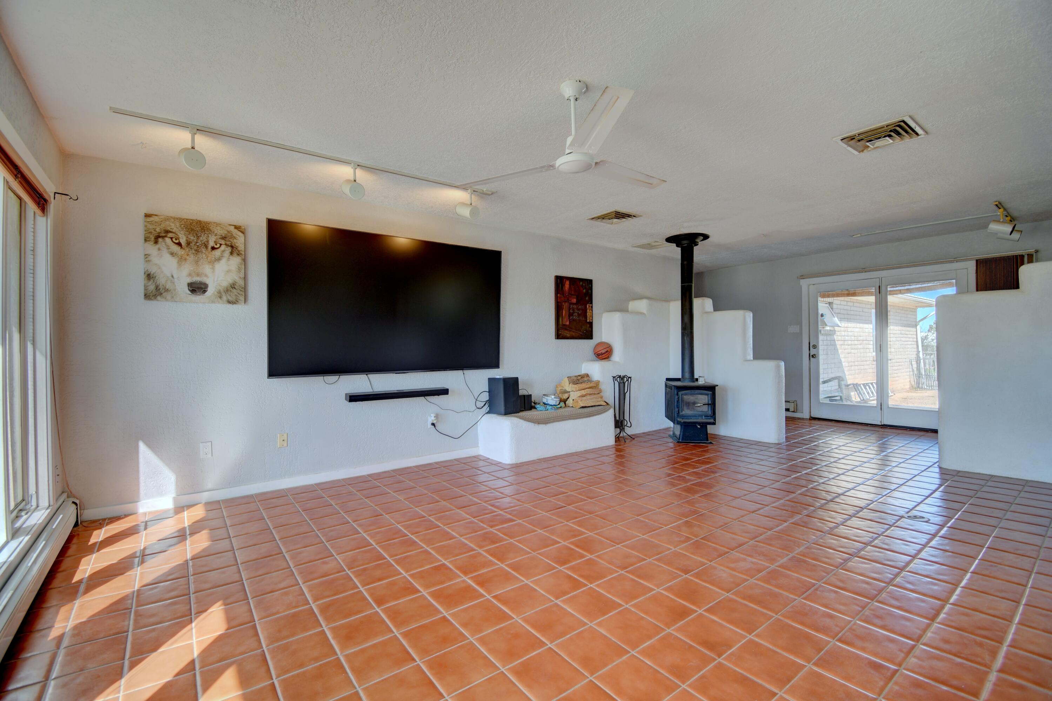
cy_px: 350
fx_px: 438
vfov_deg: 77.3
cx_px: 526
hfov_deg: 100.4
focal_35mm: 15
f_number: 4.5
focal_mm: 10
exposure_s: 1/100
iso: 100
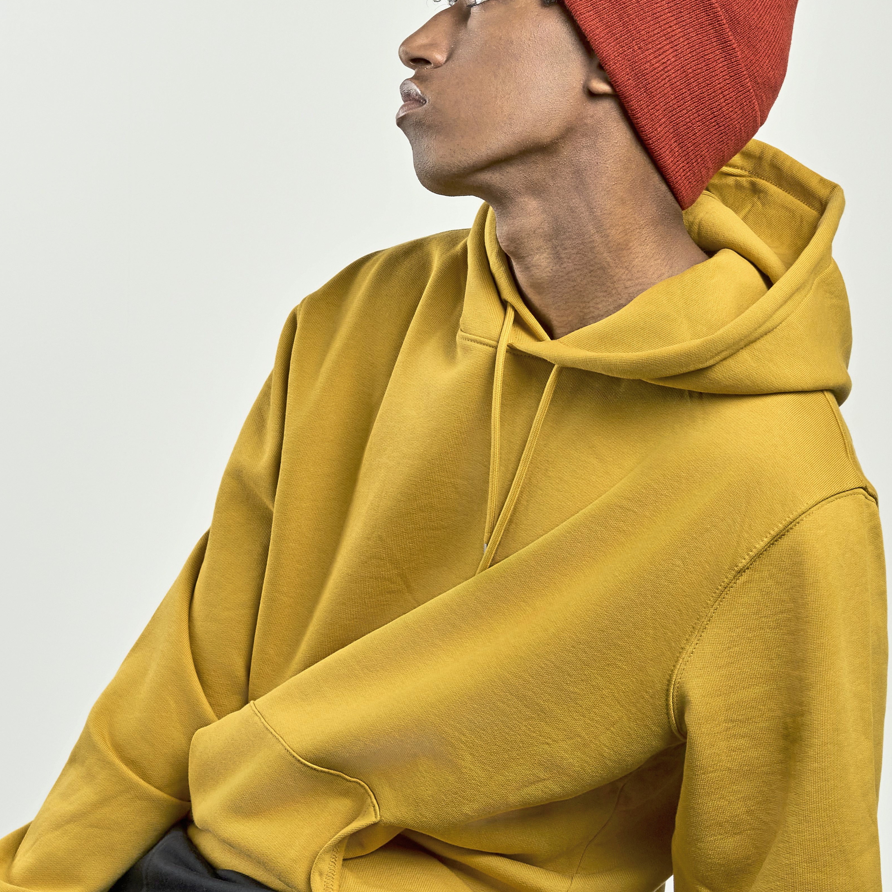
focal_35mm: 124
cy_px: 286
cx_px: 522
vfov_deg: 14.0
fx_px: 3615
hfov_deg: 14.1
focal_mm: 50
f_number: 9
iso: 320
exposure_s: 1/160
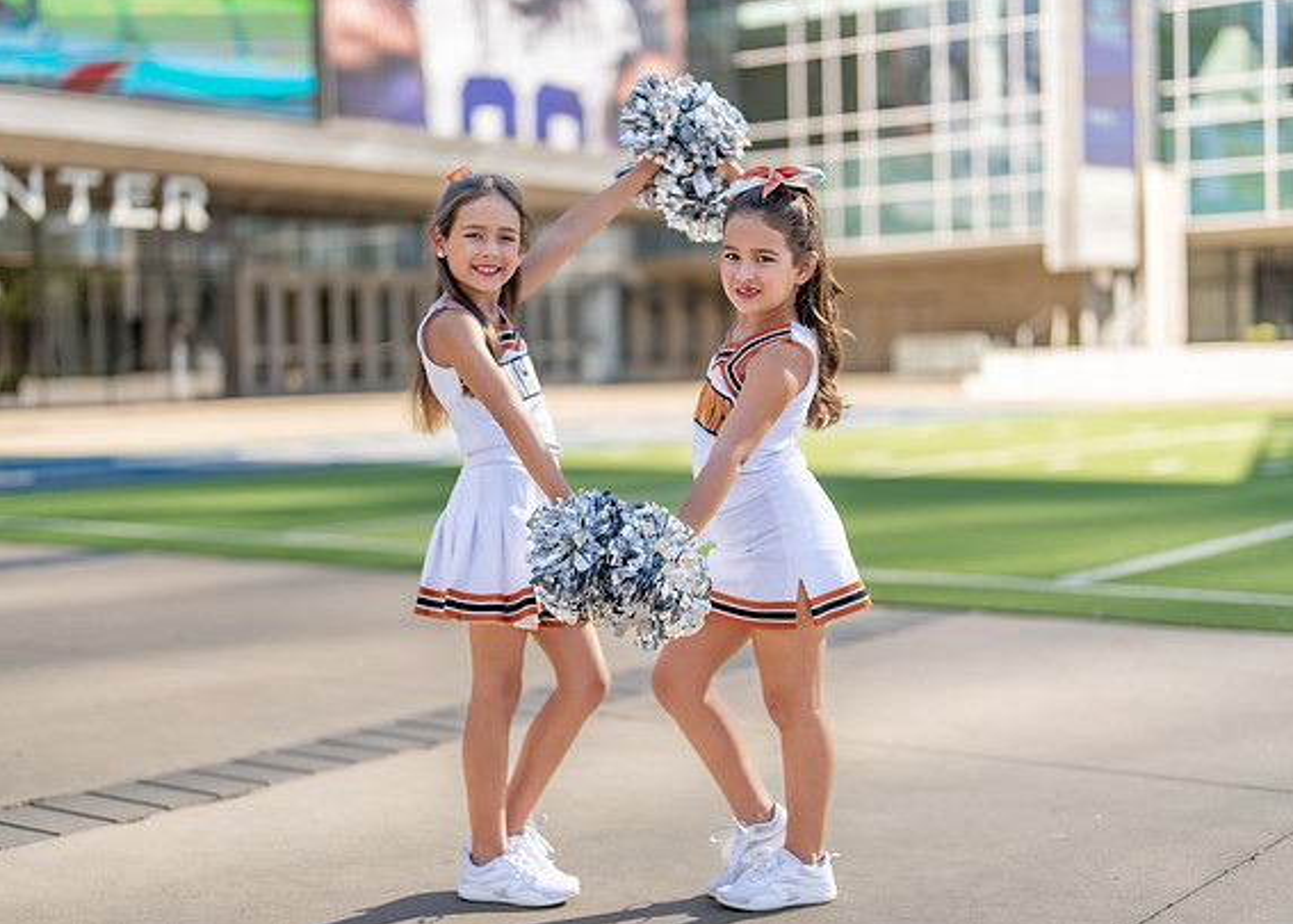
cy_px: 485
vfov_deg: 24.9
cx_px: 656
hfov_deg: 34.3
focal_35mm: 57
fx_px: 2093
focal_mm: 50
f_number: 1.2
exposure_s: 1/2500
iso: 100
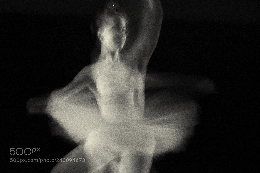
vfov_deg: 5.4
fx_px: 1840
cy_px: 86
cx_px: 130
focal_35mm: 255
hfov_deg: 8.1
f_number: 13
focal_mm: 170
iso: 400
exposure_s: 1/3
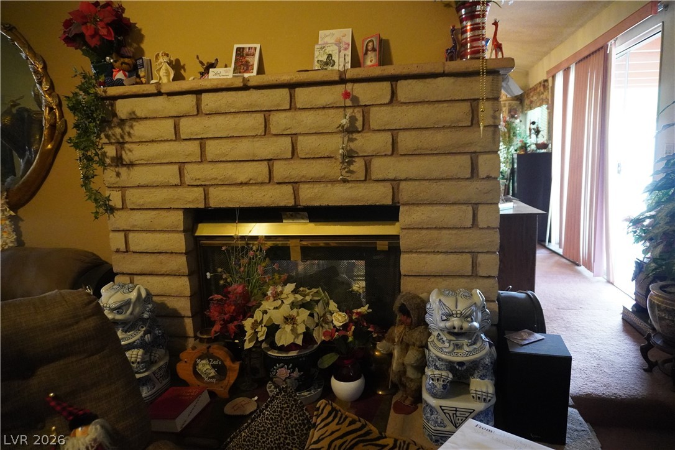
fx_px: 450
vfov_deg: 53.1
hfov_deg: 73.7
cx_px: 338
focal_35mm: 24
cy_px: 225
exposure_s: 1/125
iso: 6400
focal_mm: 16
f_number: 3.5
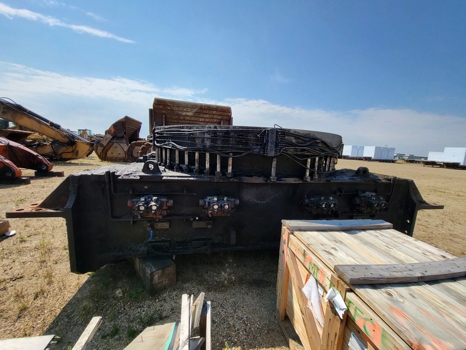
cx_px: 233
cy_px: 175
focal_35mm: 13
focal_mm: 1.74
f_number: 2.2
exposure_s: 1/1372
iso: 32
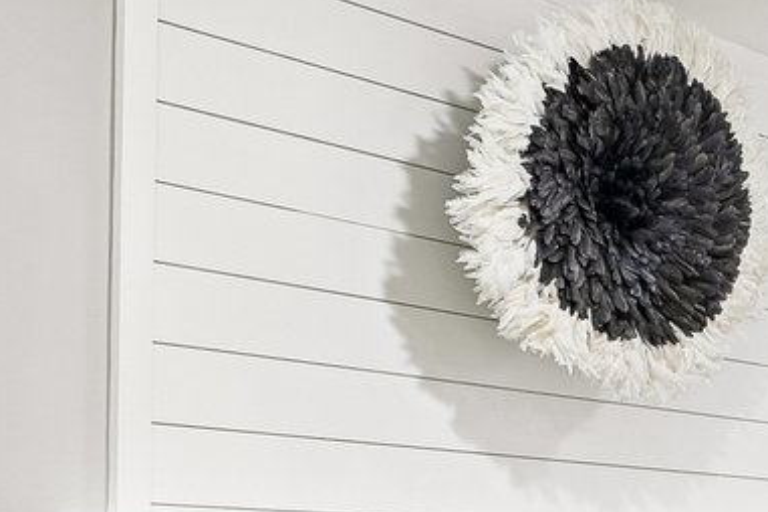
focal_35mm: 86
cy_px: 586
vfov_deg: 15.4
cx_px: 1699
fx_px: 1835
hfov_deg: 15.9
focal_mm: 16
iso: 400
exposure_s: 1/10
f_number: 8
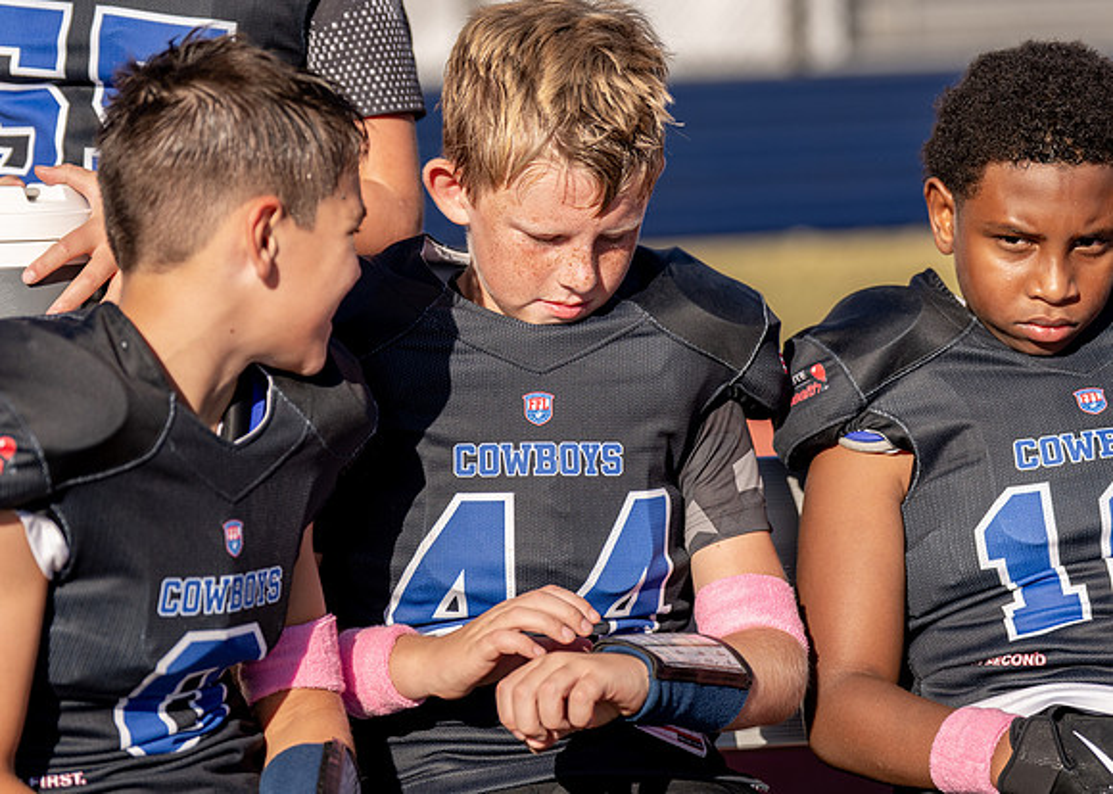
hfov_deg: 13.0
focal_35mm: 154
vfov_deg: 9.3
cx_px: 547
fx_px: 4879
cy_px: 301
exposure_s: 1/3200
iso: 160
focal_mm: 118
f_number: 2.8
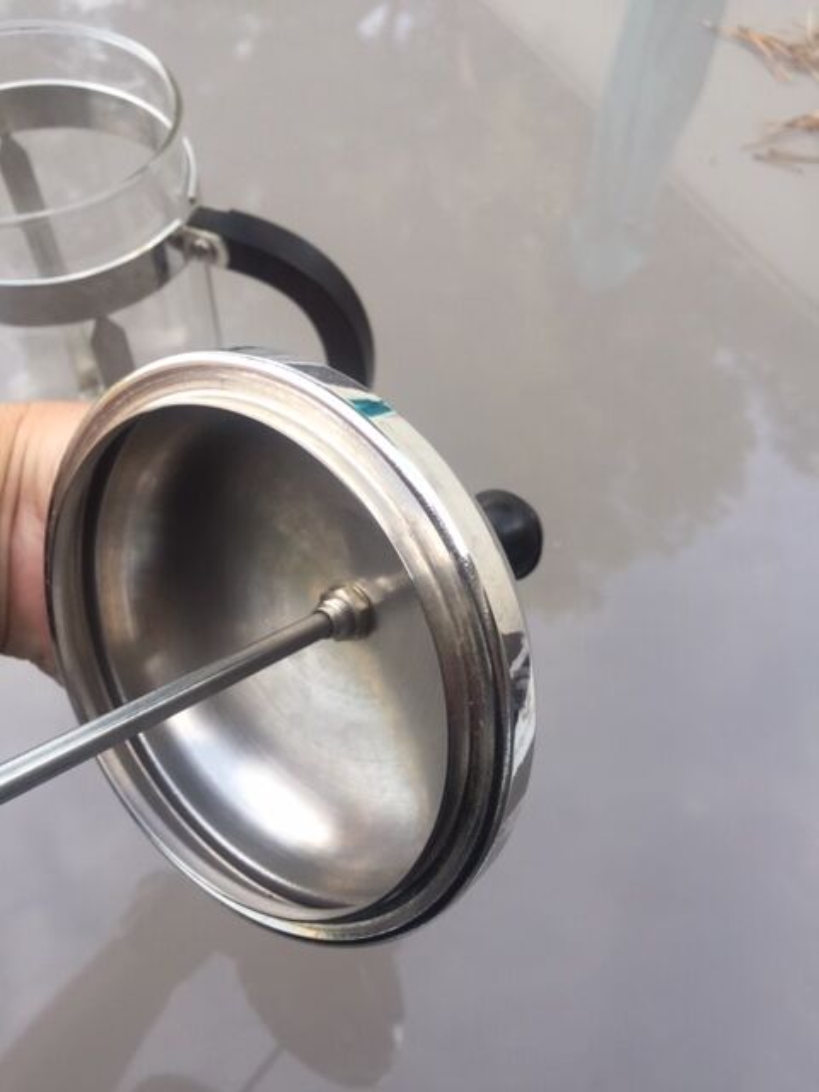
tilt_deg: -58.5
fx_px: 915
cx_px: 410
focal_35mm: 29
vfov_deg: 61.7
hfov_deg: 48.2
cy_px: 546
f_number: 2.2
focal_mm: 4.15
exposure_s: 1/126
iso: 32
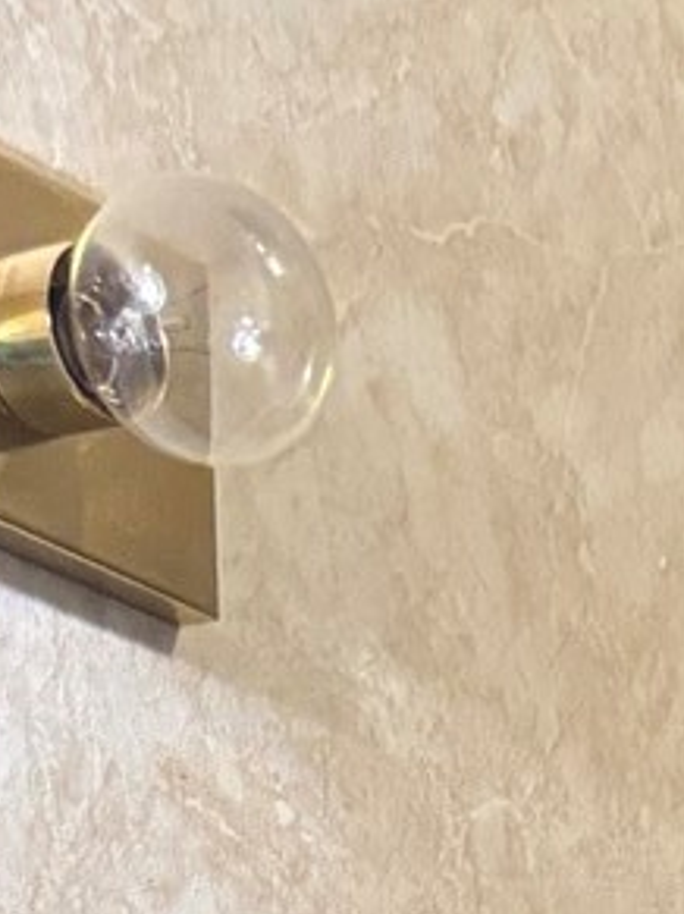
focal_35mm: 183
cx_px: 1716
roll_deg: -2.1
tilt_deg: -6.8
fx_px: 4825
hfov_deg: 7.5
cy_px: 2984
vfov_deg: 8.5
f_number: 1.6
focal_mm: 5.96
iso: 400
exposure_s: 1/60
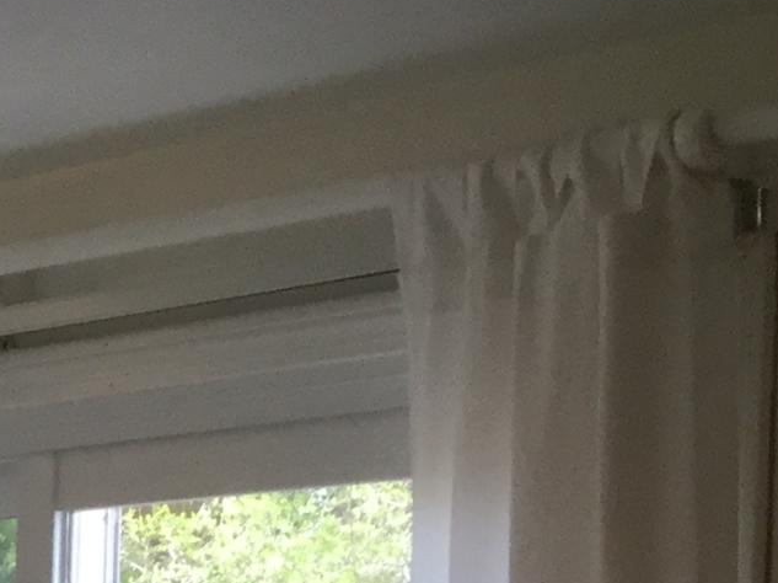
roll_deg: -0.7
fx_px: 3302
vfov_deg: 9.6
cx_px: -644
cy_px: 1031
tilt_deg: -3.3
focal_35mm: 147
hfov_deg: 12.3
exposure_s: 1/40
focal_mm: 3.3
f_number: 2.4
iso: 25
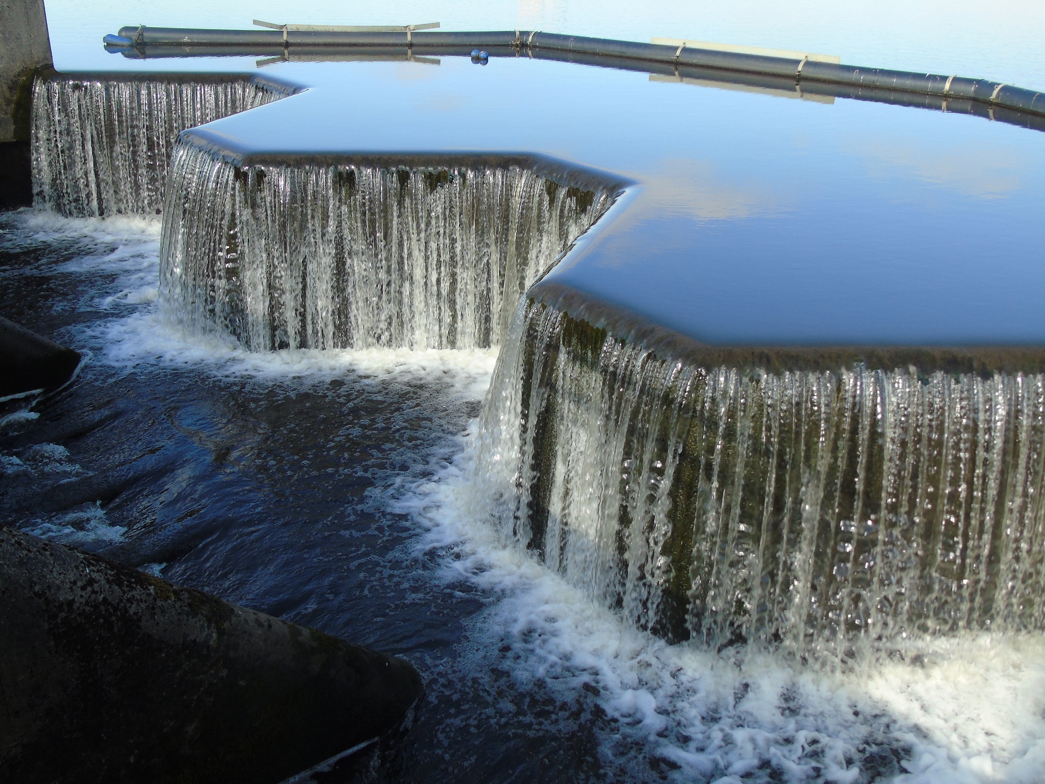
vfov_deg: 41.8
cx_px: 522
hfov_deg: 54.0
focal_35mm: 34
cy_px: 392
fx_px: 1026
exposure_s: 1/250
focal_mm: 6.1
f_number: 3.8
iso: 80
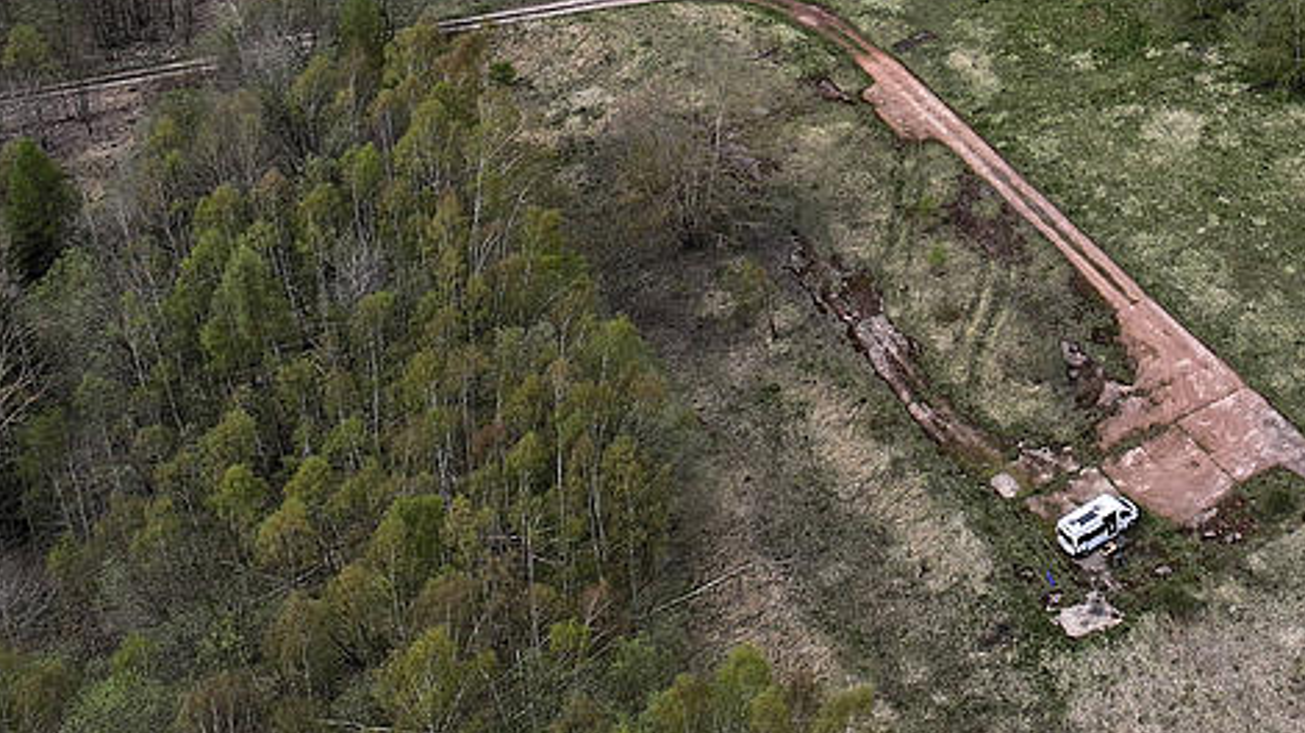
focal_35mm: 57
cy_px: -221
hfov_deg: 33.9
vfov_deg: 19.4
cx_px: 1261
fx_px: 1972
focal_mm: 12.29
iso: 140
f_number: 2.8
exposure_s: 1/2000
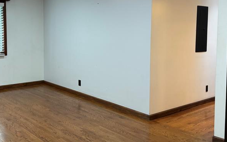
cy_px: 50
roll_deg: -1.2
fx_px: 272
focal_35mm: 44
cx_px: 88
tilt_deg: -1.7
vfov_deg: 29.1
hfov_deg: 45.0
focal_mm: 6.76
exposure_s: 1/60
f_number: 1.78
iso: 250
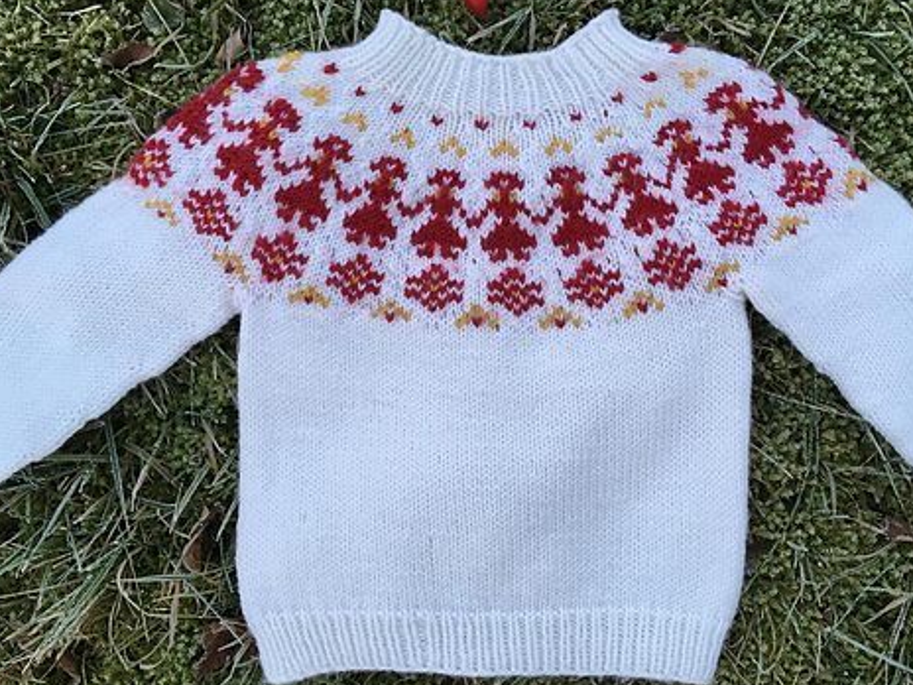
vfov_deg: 36.0
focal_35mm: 40
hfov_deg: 46.8
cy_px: 354
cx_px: 482
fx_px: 1055
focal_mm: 4.15
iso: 40
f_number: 2.2
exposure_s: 1/33
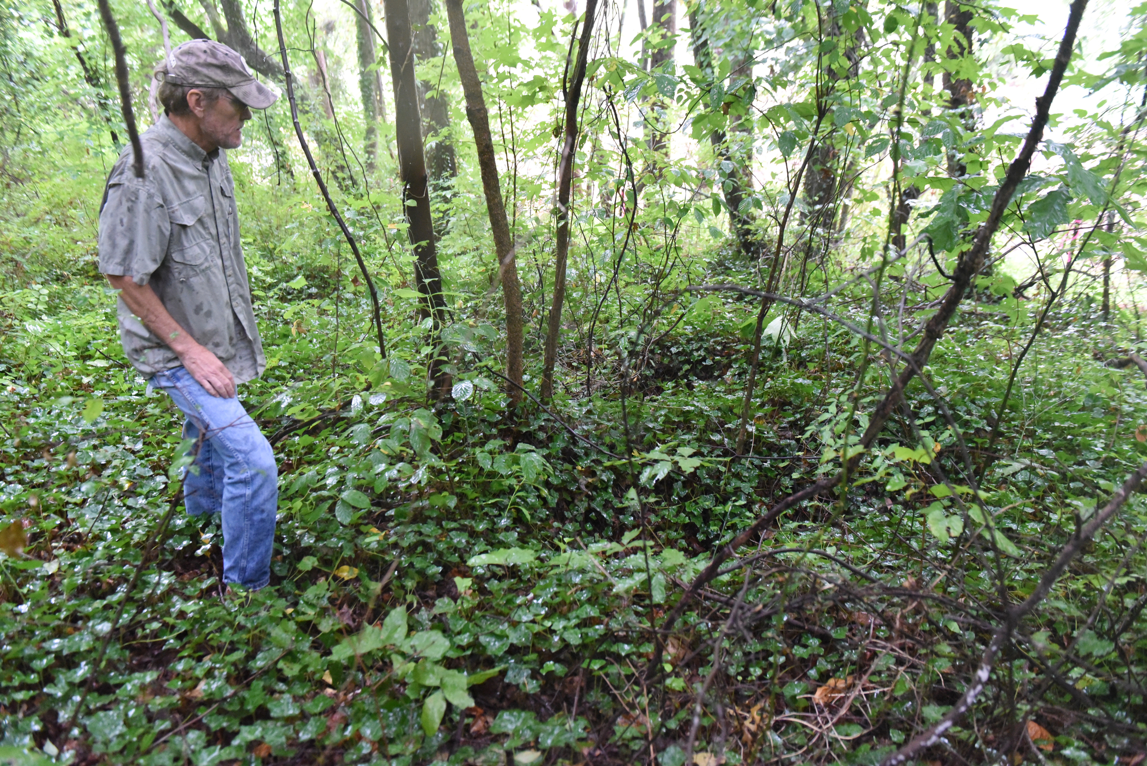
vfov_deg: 42.4
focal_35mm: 31
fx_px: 988
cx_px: 574
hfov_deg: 60.3
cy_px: 383
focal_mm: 31
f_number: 4
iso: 10000
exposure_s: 1/80
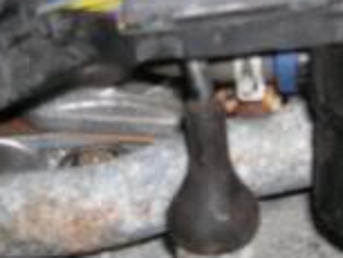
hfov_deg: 17.7
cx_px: 213
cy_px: 30
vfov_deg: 13.3
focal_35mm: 111
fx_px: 1101
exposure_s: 1/60.1
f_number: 2.9
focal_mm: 5.7
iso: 50
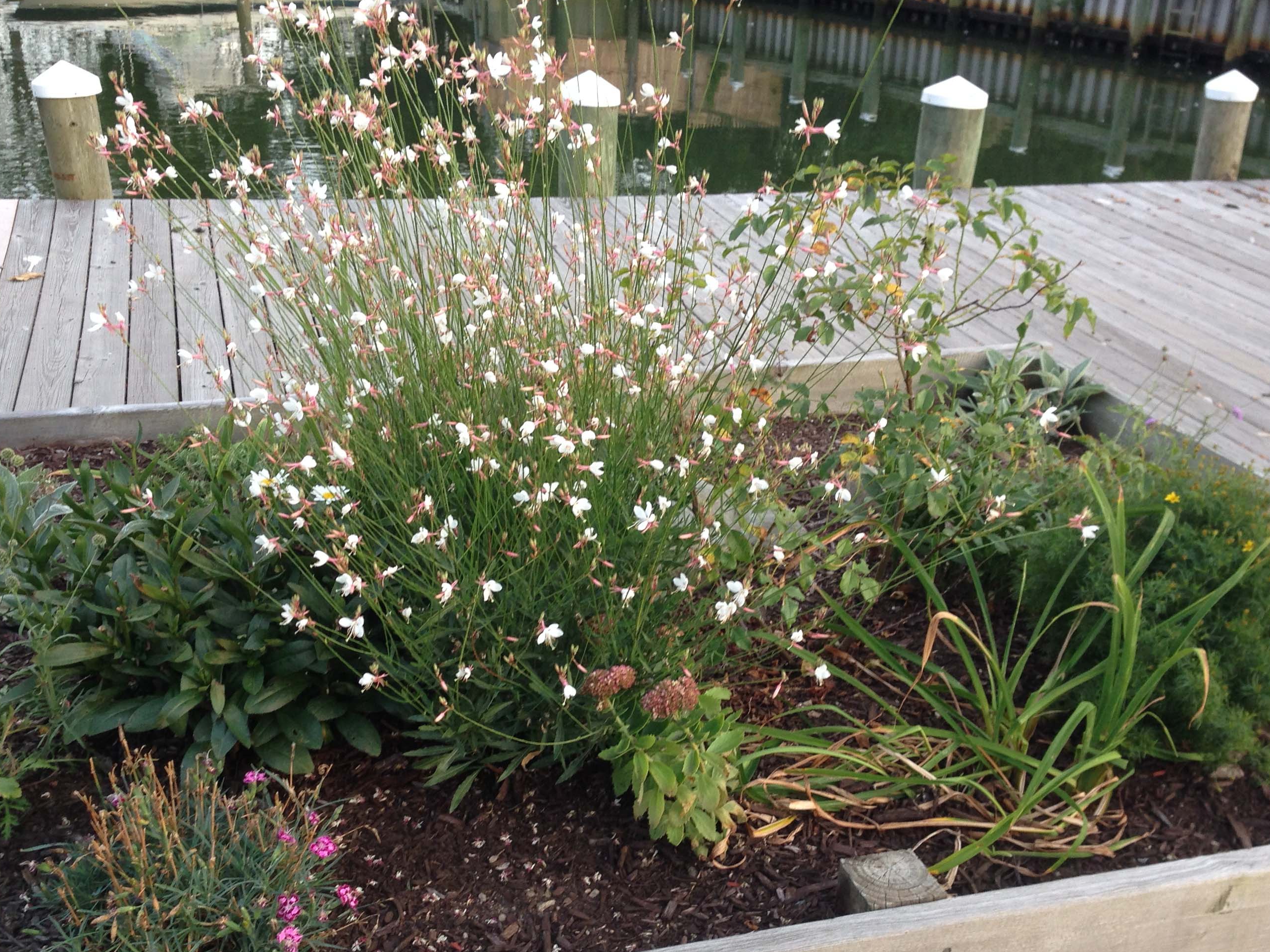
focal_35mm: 42
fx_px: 1541
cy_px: 564
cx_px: 659
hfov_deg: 44.8
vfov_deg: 34.2
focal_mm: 4.12
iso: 64
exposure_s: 1/60
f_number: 2.4
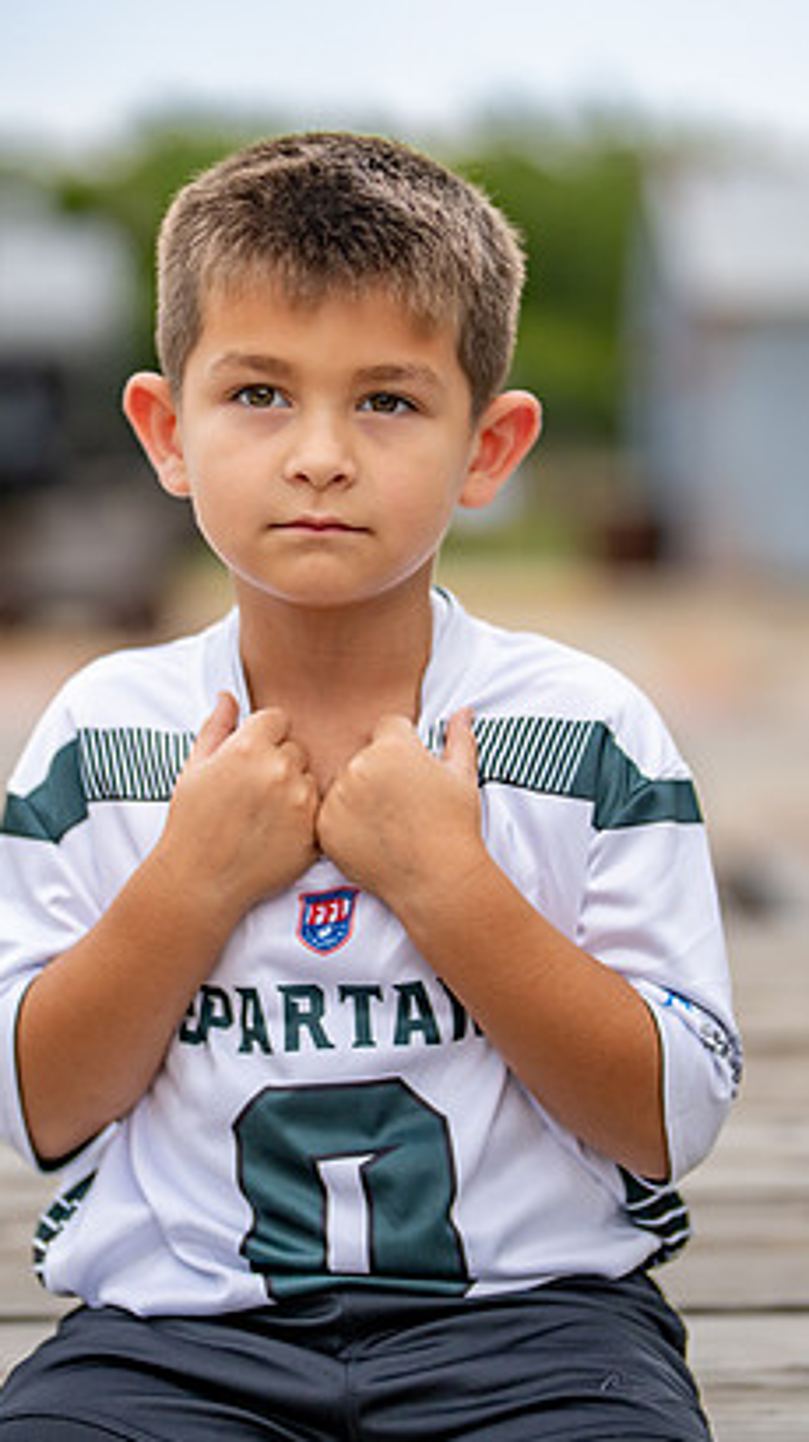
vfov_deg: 24.5
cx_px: 338
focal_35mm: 87
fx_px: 3325
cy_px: 684
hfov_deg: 13.9
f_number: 1.2
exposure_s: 1/2500
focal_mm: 50
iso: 200
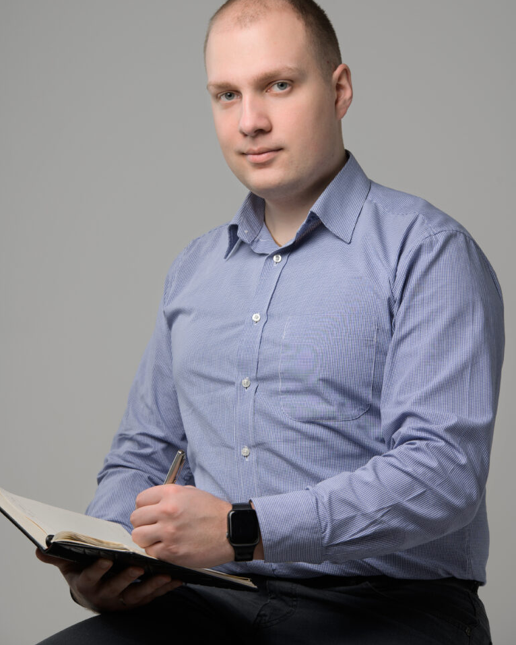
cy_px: 290
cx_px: 258
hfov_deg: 10.5
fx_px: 2805
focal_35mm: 147
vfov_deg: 13.1
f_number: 8
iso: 64
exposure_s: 1/125
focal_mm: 130
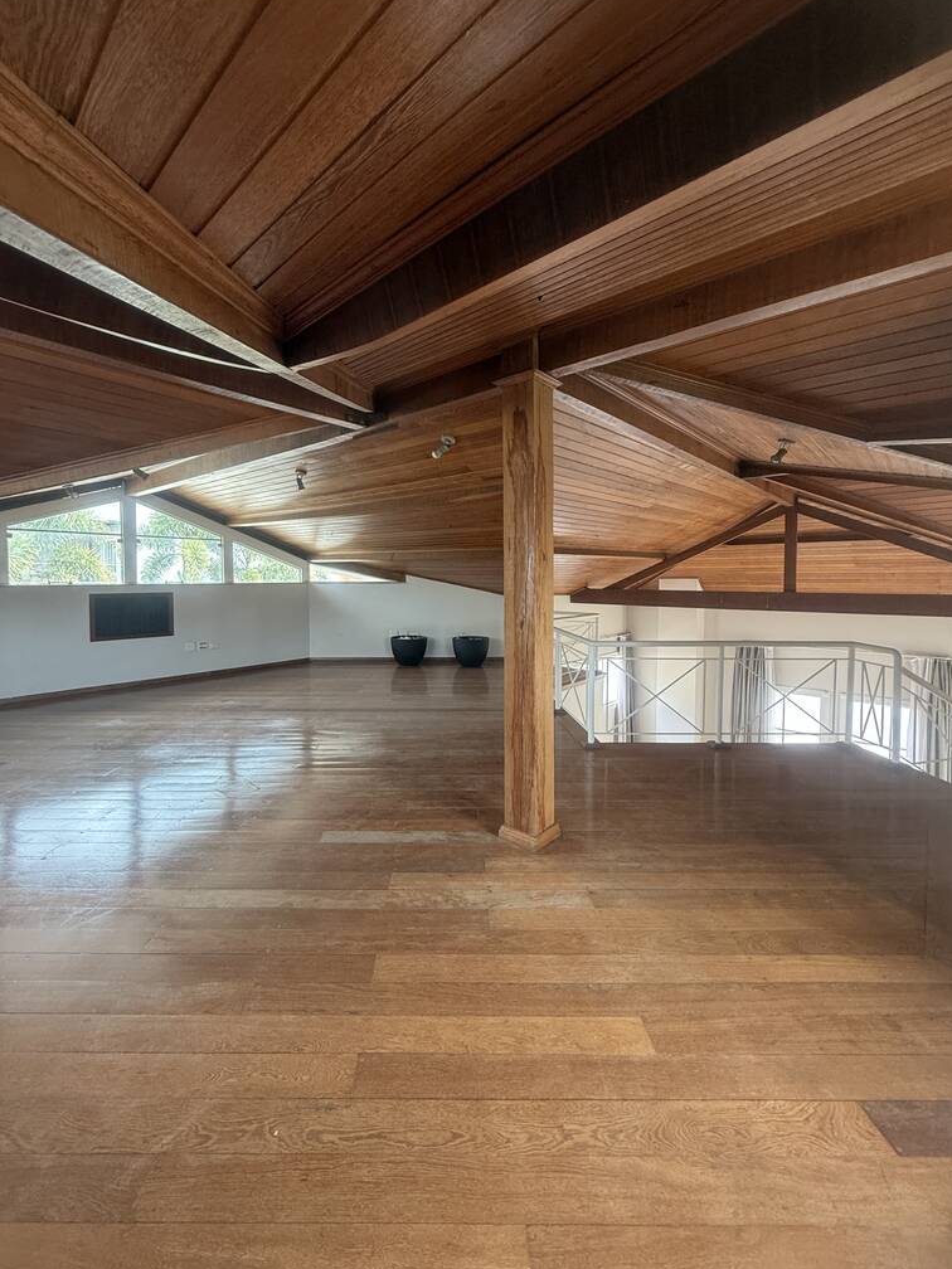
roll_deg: -0.9
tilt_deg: -2.1
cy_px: 603
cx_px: 450
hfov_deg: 81.7
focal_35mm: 15
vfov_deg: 98.1
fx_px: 550
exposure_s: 1/99
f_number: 2.2
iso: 200
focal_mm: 2.22
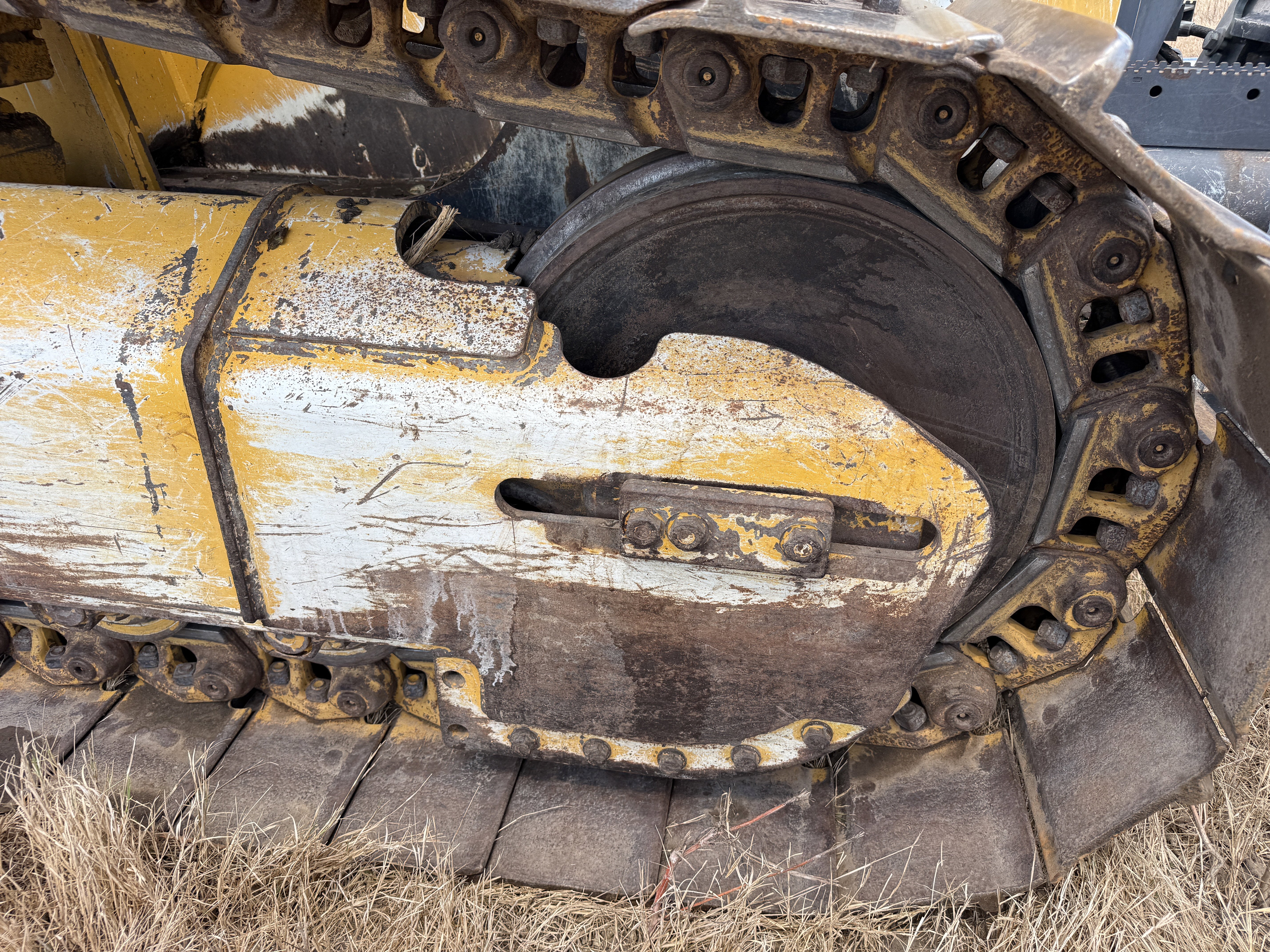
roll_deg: +1.3
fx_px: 881
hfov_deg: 71.6
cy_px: 476
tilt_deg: -26.1
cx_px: 635
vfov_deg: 56.8
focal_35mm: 24
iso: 80
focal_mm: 6.76
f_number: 1.78
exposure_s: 1/1230
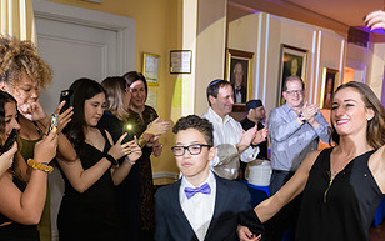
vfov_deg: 27.3
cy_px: 203
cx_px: 206
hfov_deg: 43.4
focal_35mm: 46
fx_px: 483
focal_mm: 24
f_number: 3.2
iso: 800
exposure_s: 1/125
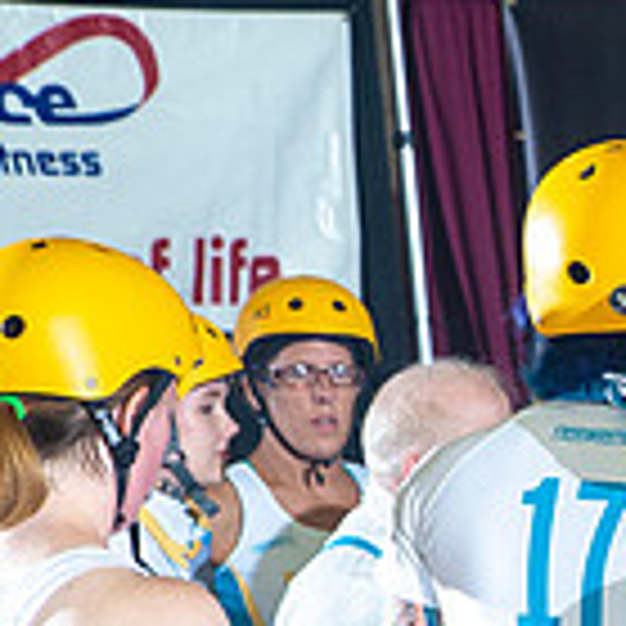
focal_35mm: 198
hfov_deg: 8.5
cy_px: 786
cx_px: 1148
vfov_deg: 8.7
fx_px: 4051
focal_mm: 56
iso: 1600
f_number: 9
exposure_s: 1/160
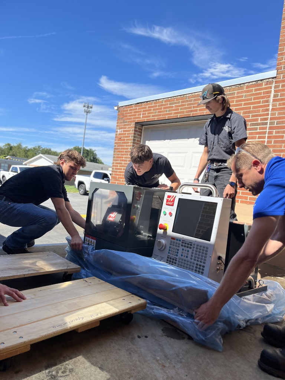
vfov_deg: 67.3
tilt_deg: +1.2
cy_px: 190
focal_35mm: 26
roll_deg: -7.6
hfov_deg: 53.1
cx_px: 142
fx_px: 285
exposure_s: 1/2410
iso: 50
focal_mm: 5.1
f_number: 1.6
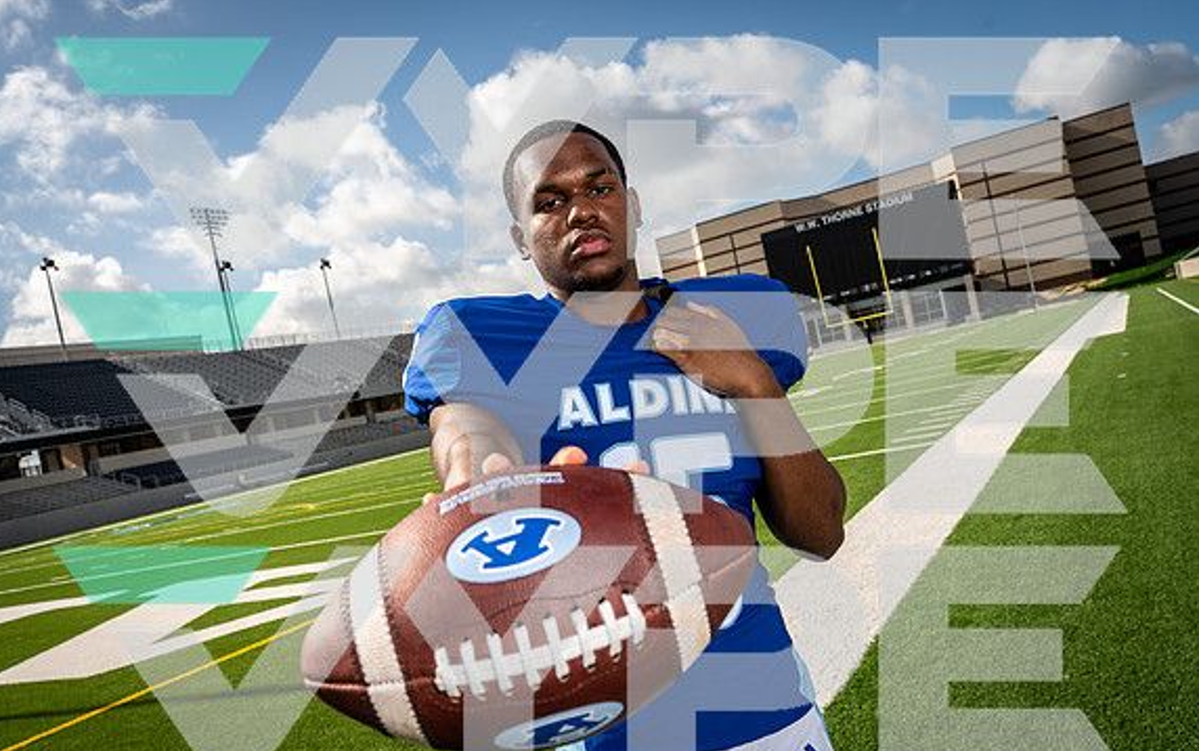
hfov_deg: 61.2
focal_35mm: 31
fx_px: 1013
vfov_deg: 40.6
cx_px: 593
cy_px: 404
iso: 125
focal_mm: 30
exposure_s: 1/250
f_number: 8
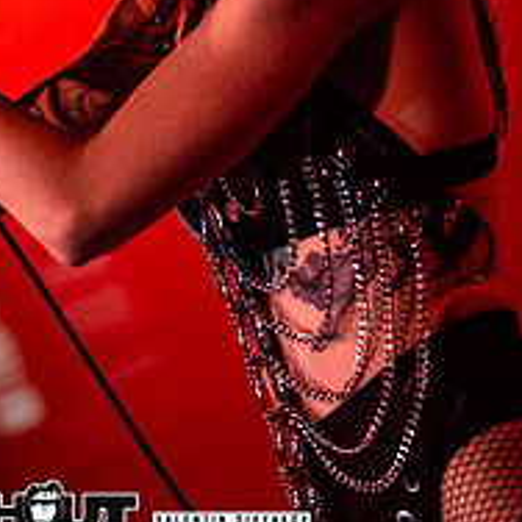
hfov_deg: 7.2
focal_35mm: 244
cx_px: 50
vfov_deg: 7.2
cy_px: 71
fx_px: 4163
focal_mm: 93
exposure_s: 1/320
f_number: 2.8
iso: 3200
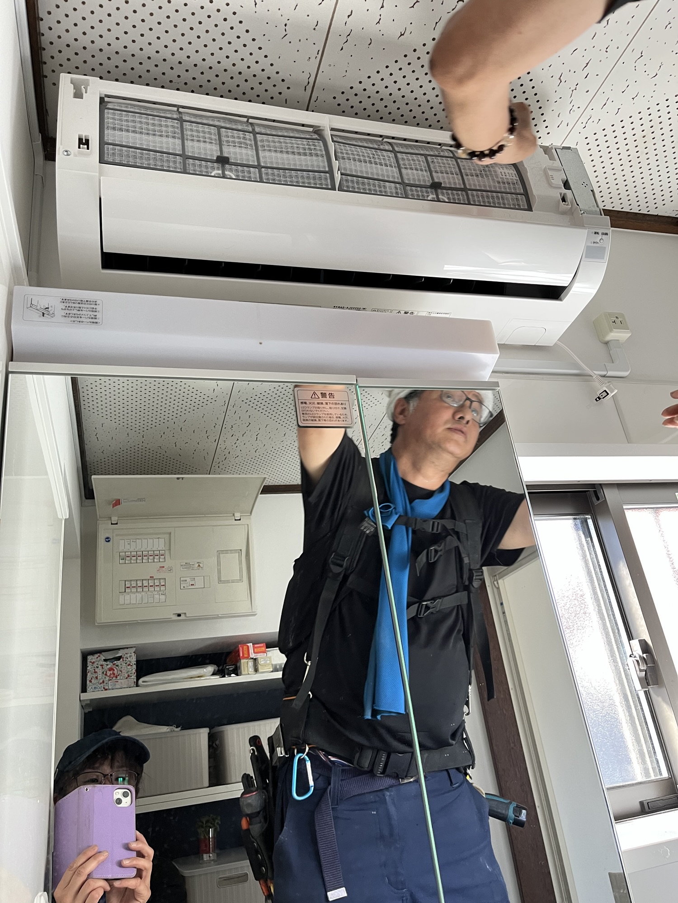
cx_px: 339
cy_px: 452
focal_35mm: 26
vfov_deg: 67.3
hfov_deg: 53.1
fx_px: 679
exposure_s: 1/91
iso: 125
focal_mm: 5.1
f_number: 1.6
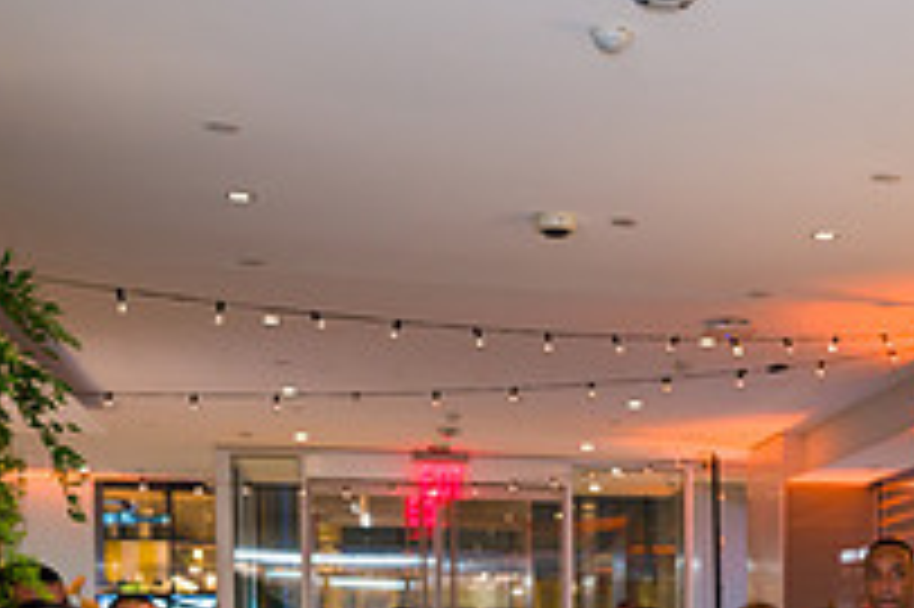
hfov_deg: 26.6
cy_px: 829
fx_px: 1877
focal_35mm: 74
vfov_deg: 17.1
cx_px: 801
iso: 800
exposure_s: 1/160
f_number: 3.2
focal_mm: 25.5
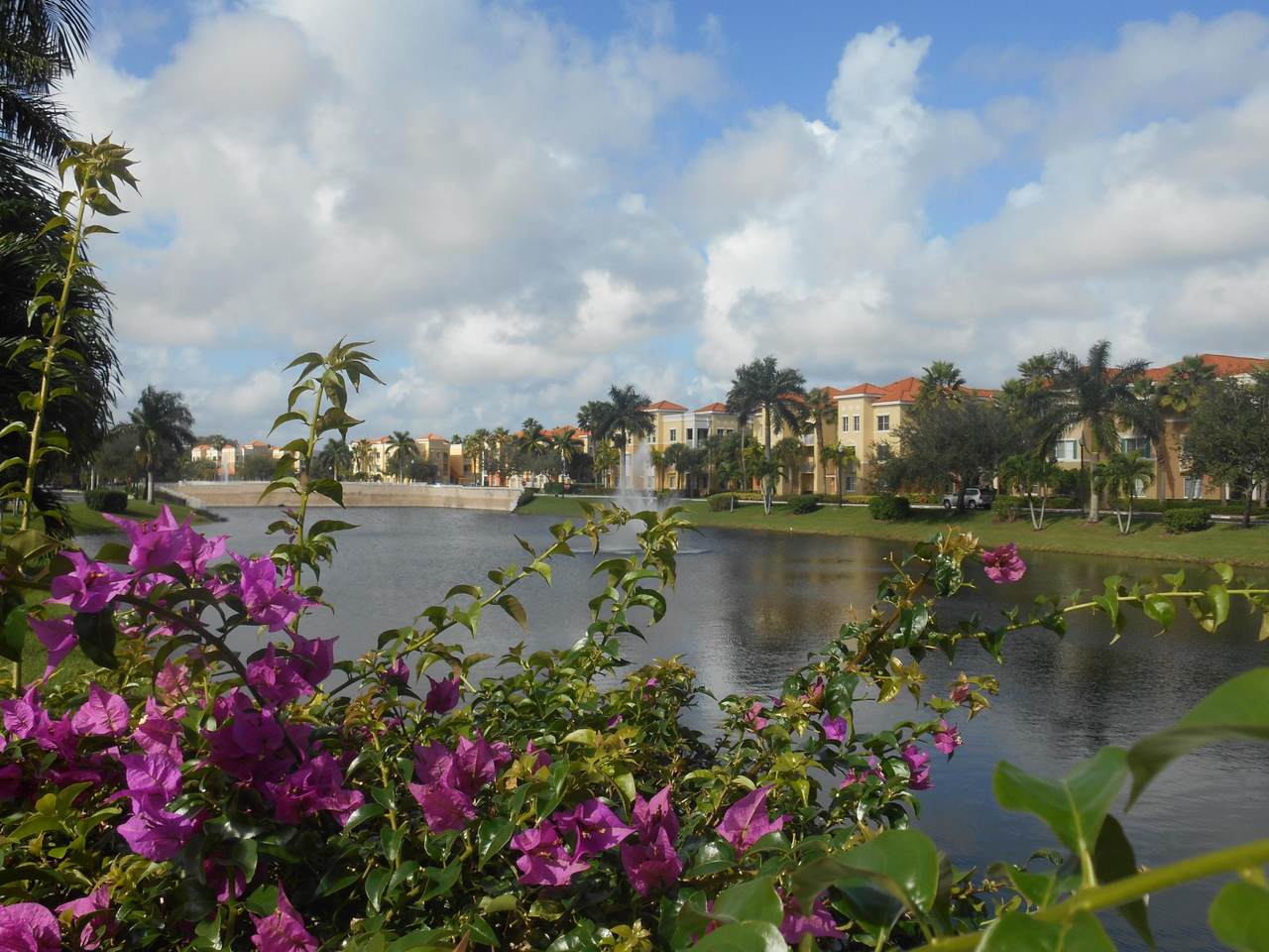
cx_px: 634
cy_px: 476
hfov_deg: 58.4
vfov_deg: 45.4
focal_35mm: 31
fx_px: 1136
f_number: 3.6
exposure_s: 1/1000
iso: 80
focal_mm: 5.5
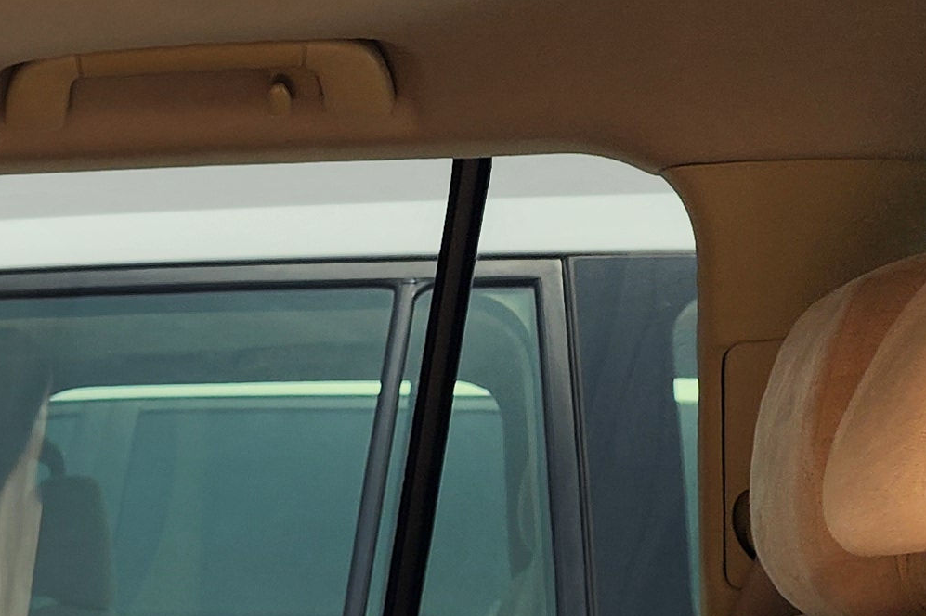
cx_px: -510
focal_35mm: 96
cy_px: 973
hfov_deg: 18.5
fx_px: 2468
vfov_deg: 13.3
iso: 12
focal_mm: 6.4
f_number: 1.8
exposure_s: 1/489
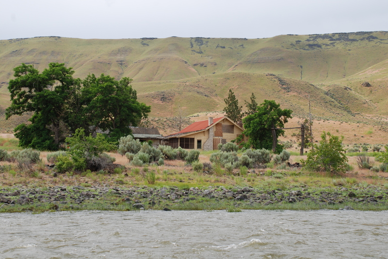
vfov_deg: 20.7
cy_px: 130
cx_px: 194
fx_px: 712
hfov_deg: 30.5
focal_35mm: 66
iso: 160
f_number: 7.1
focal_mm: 44
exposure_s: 1/200
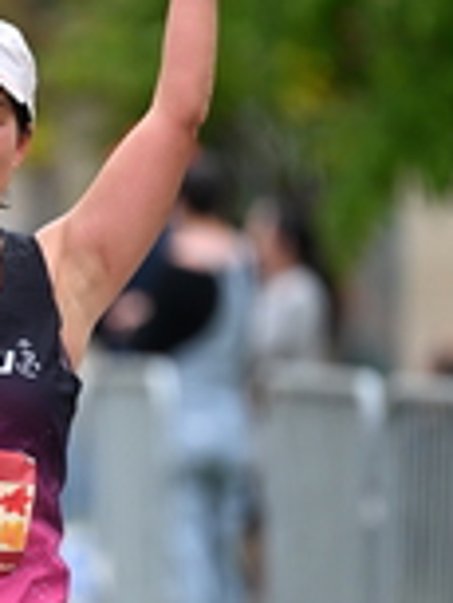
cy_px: 386
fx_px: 12058
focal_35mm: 692
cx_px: -128
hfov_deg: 2.2
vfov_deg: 2.9
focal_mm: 200
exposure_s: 1/2000
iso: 640
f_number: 2.8
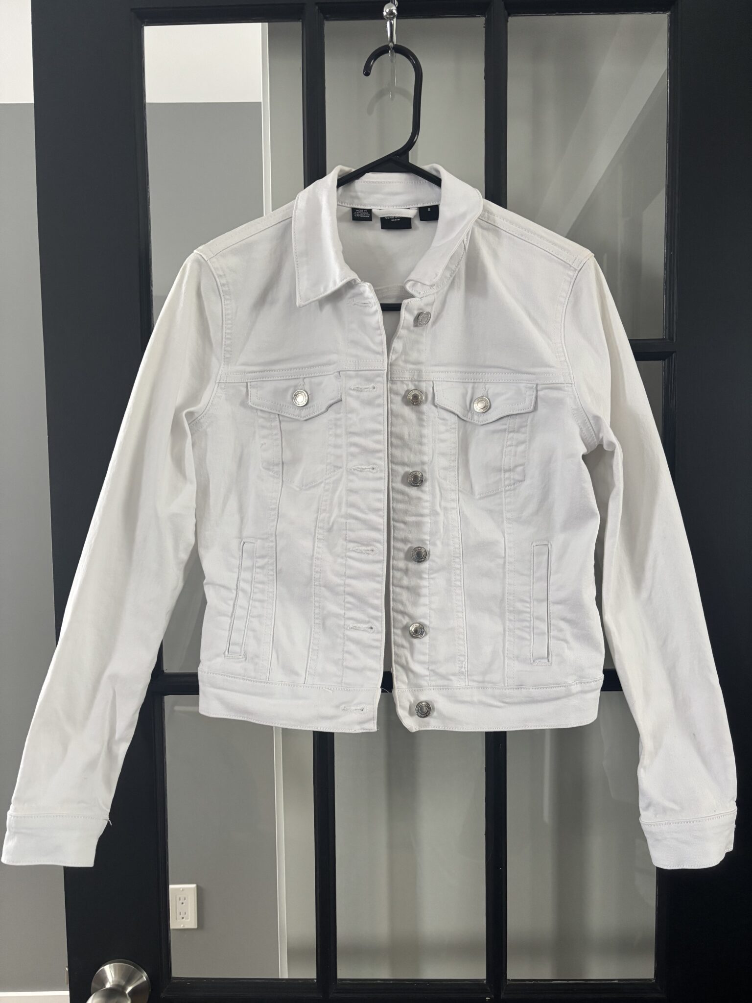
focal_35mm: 26
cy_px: 502
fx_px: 753
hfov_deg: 53.1
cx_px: 376
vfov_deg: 67.3
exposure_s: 1/60
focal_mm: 5.96
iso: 250
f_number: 1.6
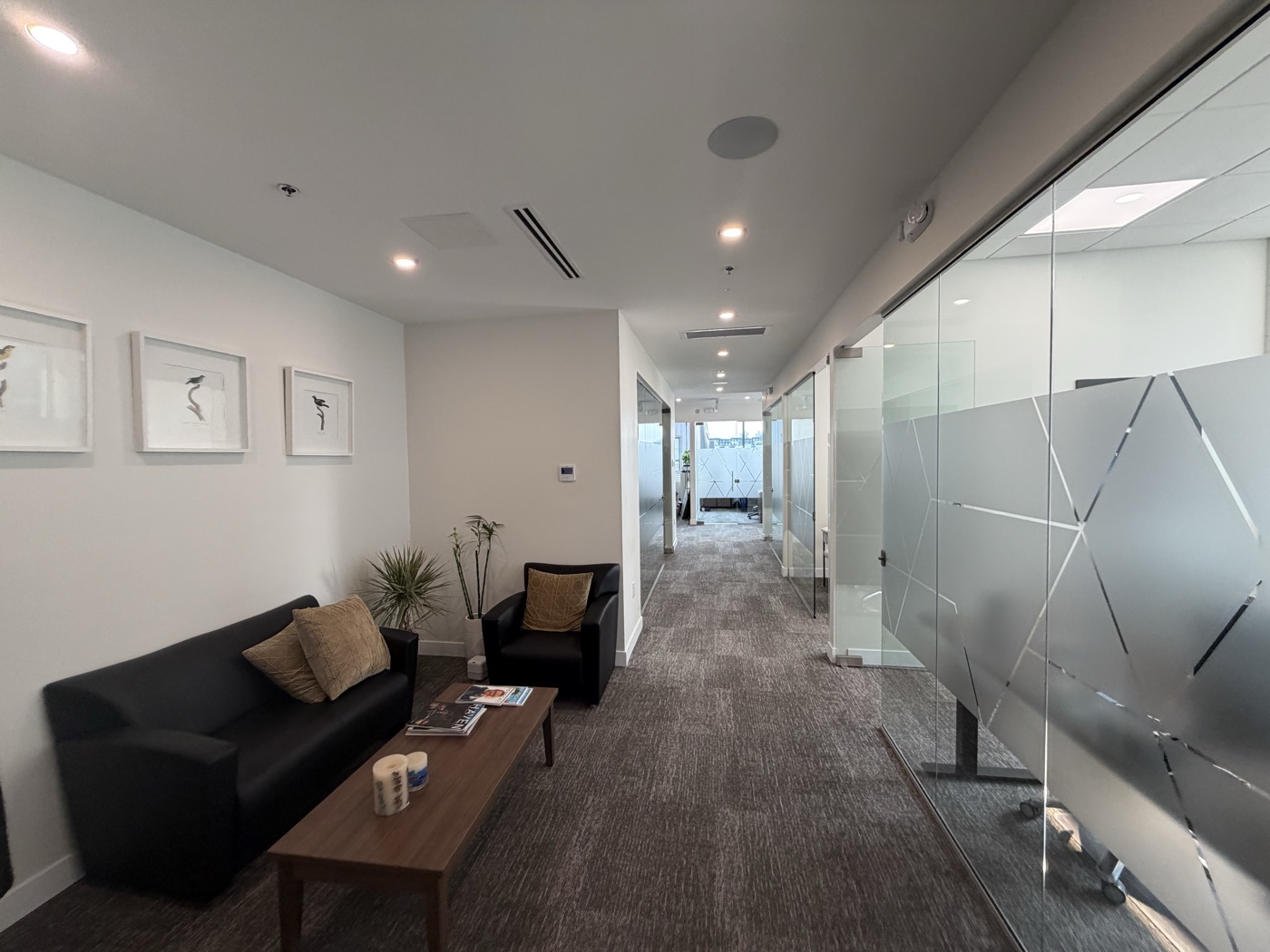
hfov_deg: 102.1
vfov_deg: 85.7
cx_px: 635
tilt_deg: -3.6
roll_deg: +0.2
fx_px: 514
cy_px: 476
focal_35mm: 14
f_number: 2.2
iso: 160
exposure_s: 1/111
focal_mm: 2.22
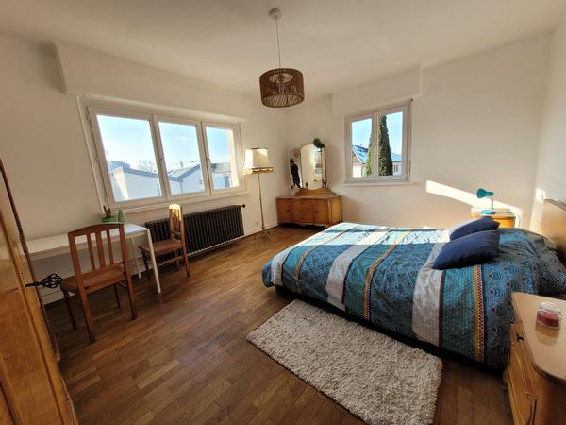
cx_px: 283
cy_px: 212
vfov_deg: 89.9
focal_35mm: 13
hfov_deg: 106.2
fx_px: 213
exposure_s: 1/177
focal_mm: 1.74
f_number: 2.2
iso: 40
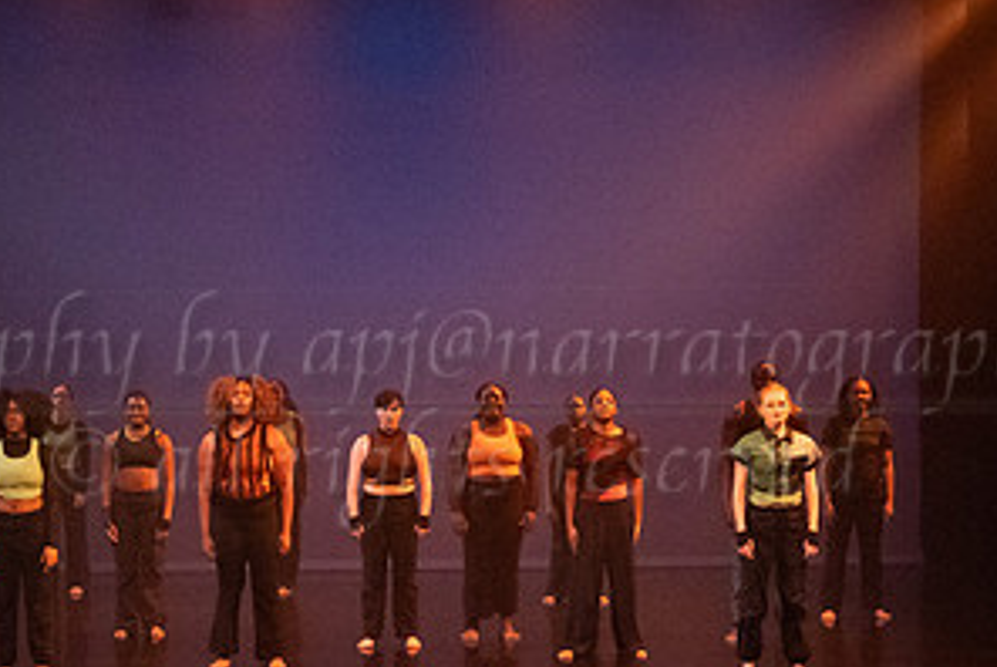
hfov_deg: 23.6
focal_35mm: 86
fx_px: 2384
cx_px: 481
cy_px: 474
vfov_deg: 15.9
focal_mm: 37
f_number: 3.5
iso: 4000
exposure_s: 1/400
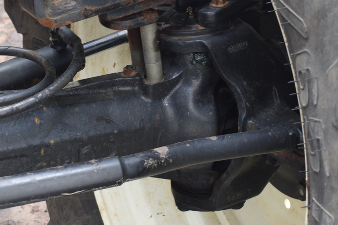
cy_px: 101
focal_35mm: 95
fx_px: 892
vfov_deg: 14.4
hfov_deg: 21.2
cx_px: 62
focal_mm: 34
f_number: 6.3
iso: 200
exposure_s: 1/6
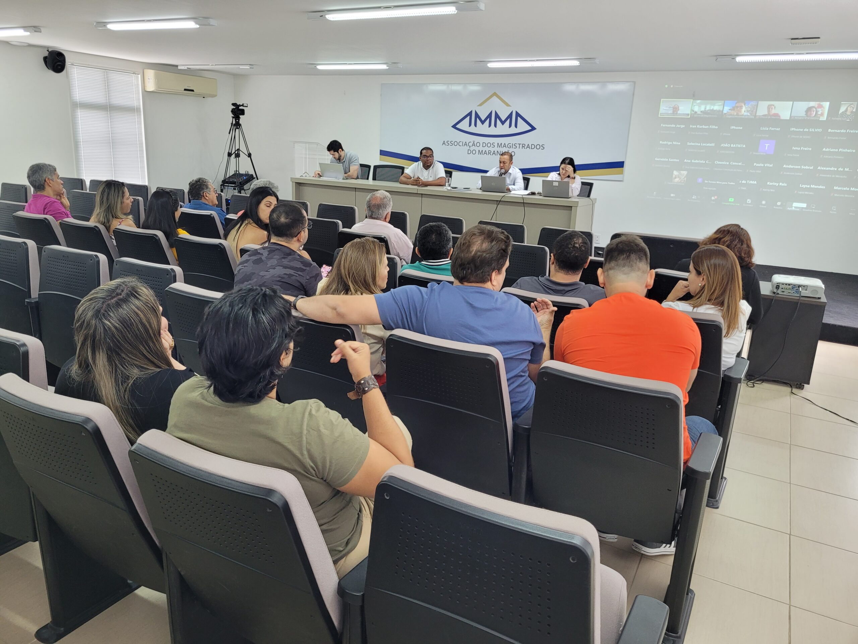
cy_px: 322
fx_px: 644
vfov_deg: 53.1
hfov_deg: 67.3
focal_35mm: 26
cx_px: 429
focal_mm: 5.4
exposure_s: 1/60
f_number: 1.8
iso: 160
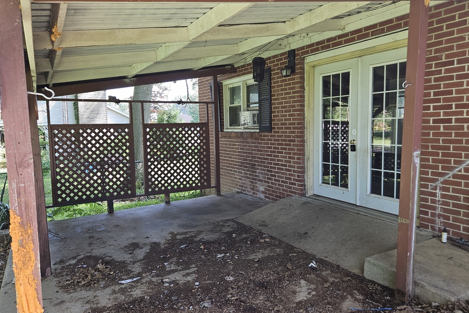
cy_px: 153
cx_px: 242
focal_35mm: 27
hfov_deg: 67.4
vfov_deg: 47.9
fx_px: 352
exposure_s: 1/120
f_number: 1.8
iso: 50
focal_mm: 5.4
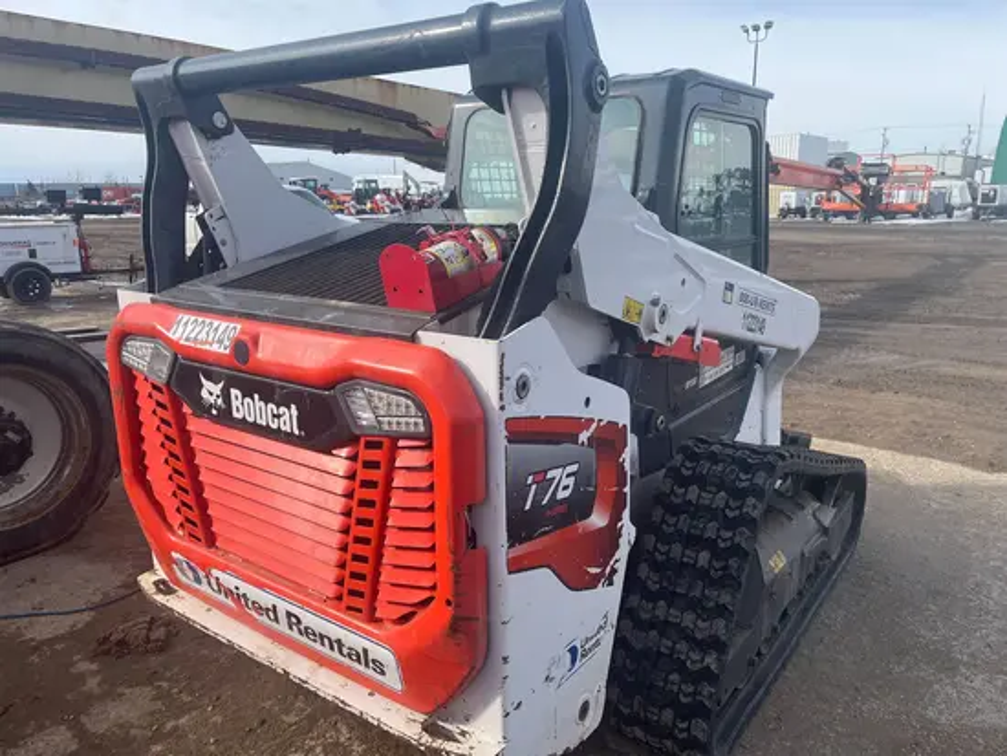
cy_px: 378
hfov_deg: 67.3
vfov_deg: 53.1
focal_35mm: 26
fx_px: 757
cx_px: 504
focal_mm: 5.1
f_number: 1.6
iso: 50
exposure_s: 1/2632
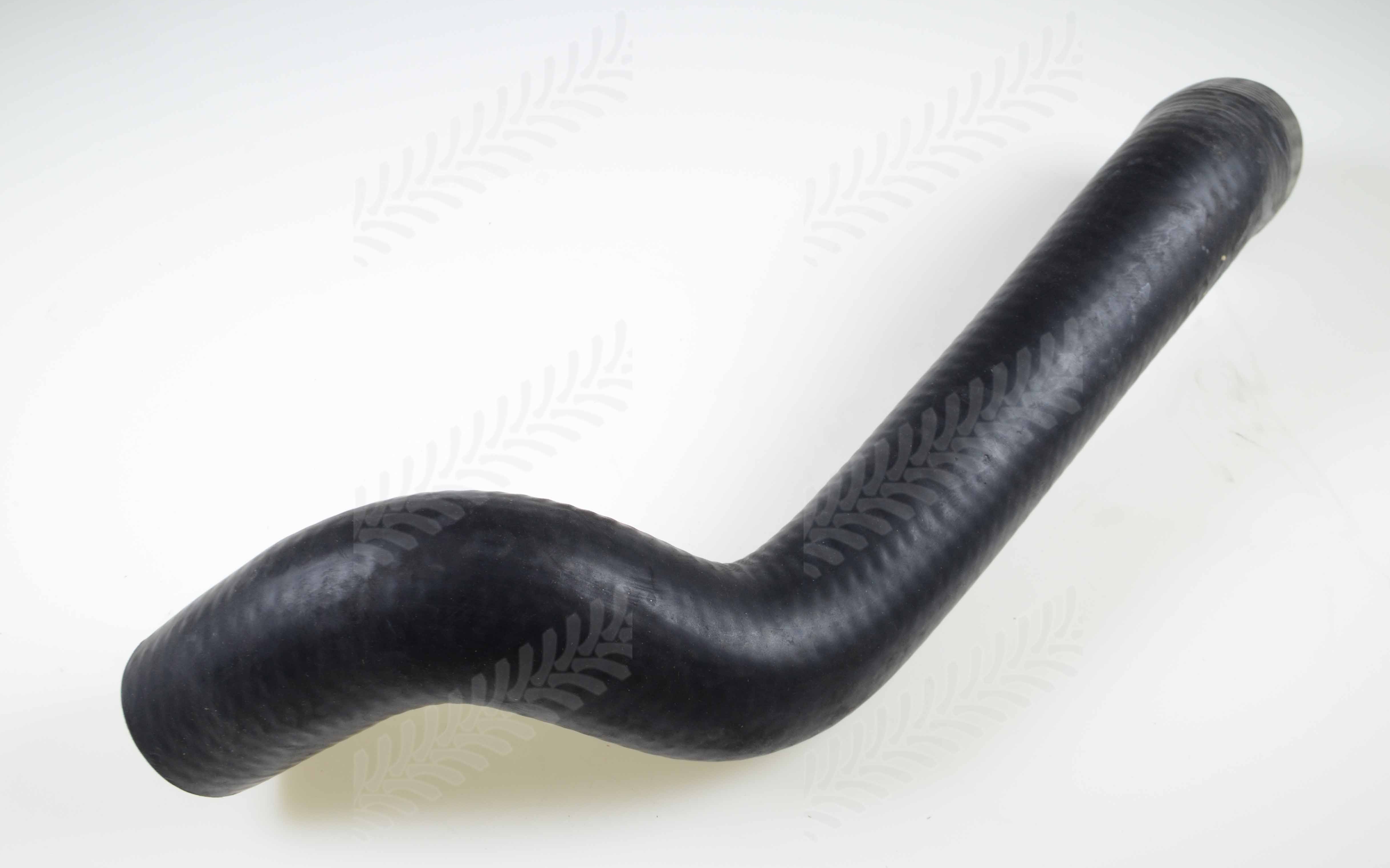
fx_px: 1402
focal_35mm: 37
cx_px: 698
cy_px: 415
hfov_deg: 52.7
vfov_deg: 34.4
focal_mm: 24
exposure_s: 1/125
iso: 500
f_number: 10
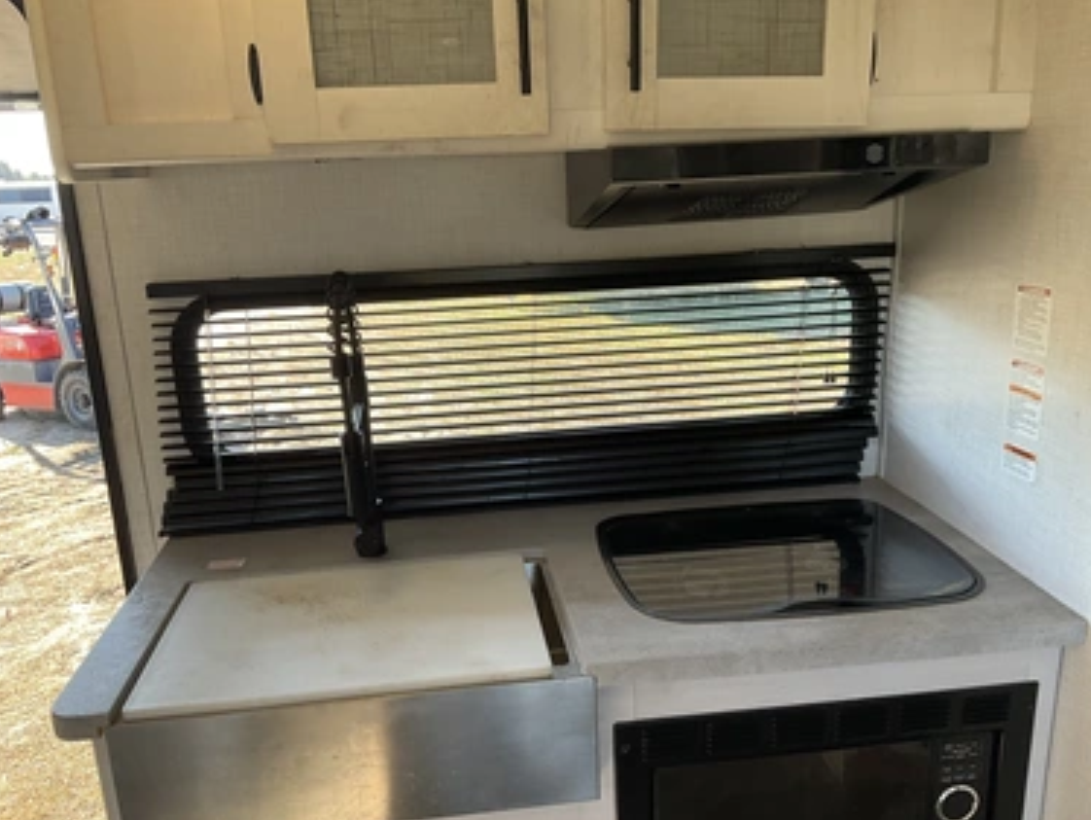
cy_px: 435
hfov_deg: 58.3
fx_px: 978
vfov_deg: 45.5
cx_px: 554
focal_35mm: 31
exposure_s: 1/122
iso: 32
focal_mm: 3
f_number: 1.8
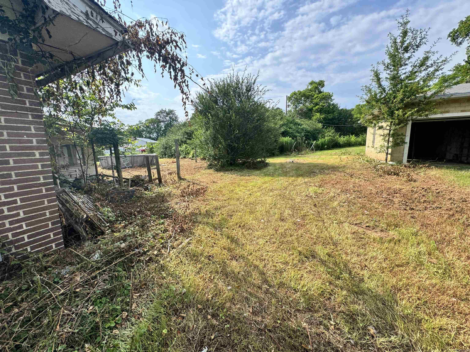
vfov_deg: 85.7
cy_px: 176
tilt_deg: -10.9
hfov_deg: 102.1
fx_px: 190
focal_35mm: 14
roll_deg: -2.1
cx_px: 235
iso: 40
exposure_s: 1/707
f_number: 2.2
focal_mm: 2.22
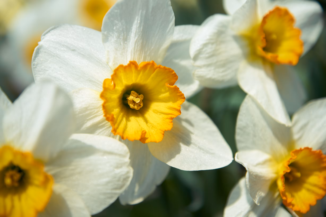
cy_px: 108
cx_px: 163
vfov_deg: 18.1
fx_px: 678
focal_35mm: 75
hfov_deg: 27.0
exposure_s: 1/1000
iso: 100
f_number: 2.8
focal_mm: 50
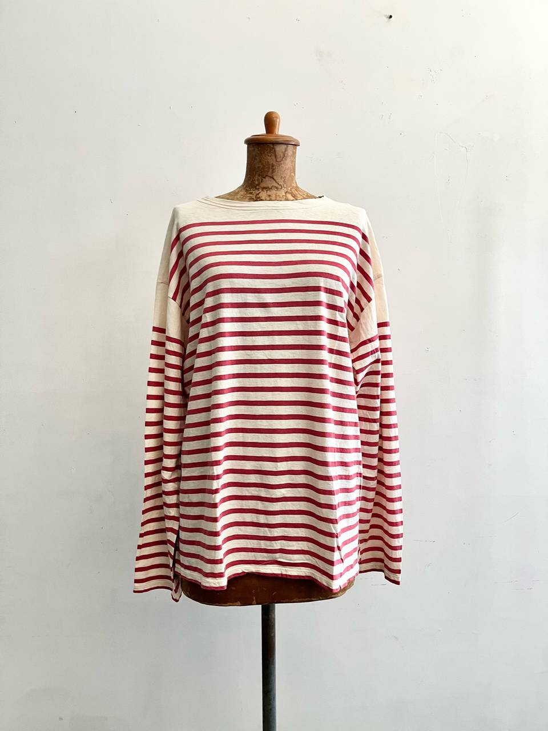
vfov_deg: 67.3
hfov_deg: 53.1
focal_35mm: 26
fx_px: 549
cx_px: 274
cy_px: 366
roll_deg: +1.4
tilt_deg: -4.0
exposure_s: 1/60
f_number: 1.6
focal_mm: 5.1
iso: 125
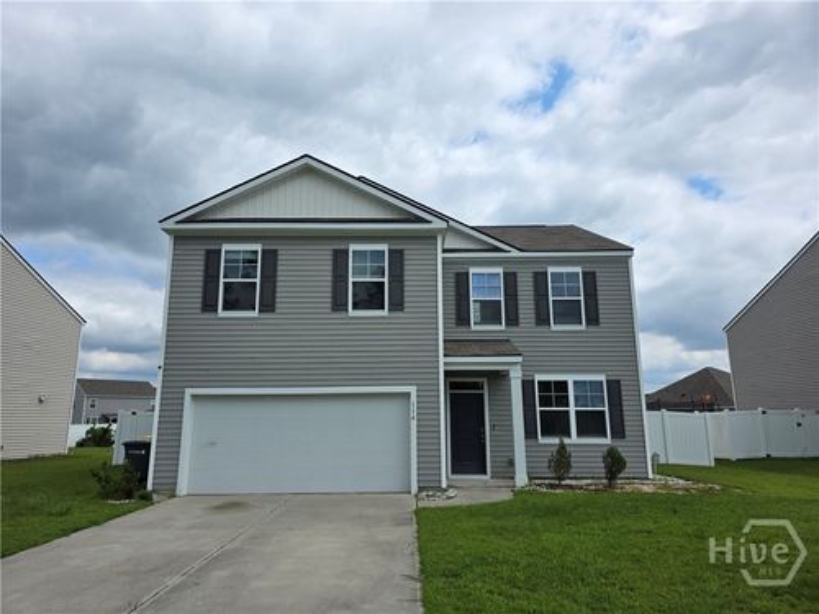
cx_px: 410
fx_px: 544
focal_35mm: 23
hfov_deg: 73.9
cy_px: 307
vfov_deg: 58.9
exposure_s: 1/7944
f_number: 1.7
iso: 80
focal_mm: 6.3
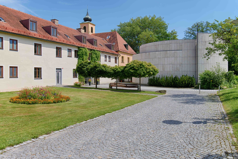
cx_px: 119
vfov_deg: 47.9
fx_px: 179
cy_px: 80
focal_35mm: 27
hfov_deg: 67.4
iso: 100
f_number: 11
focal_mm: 27
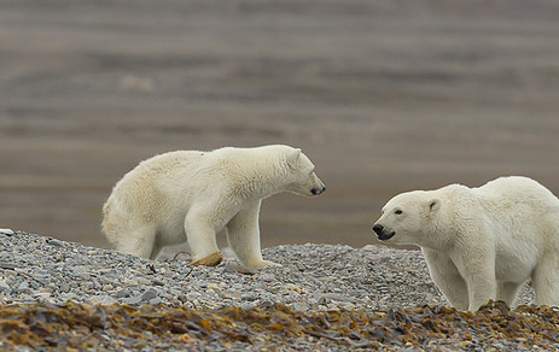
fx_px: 13242
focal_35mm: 867
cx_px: 373
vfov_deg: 1.5
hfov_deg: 2.4
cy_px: 191
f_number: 7.1
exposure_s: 1/2000
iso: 1600
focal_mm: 500
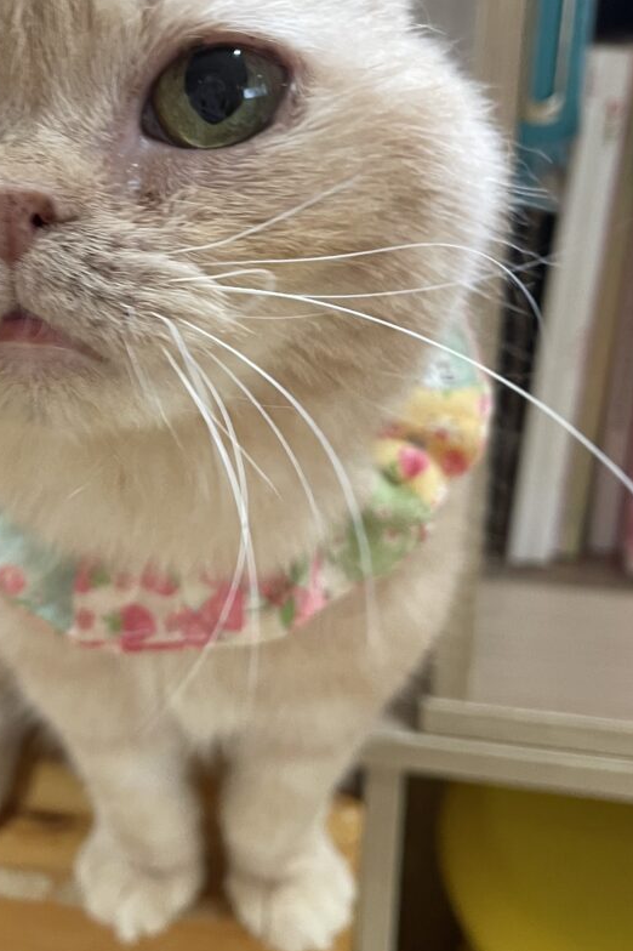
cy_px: 419
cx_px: 106
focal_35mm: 46
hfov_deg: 28.4
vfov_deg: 42.7
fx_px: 1214
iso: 160
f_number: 1.6
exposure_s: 1/60
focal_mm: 4.2
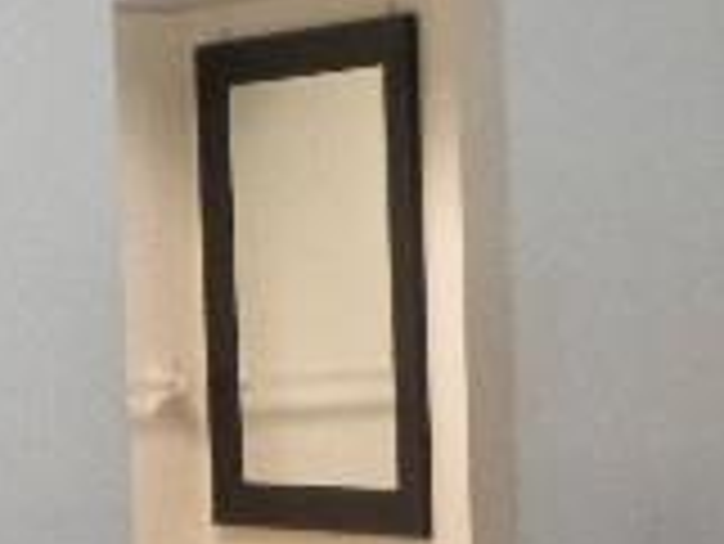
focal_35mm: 139
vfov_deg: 10.6
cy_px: 566
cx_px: 378
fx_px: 2909
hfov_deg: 14.2
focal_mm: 6.3
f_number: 3.1
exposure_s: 1/58.7
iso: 328
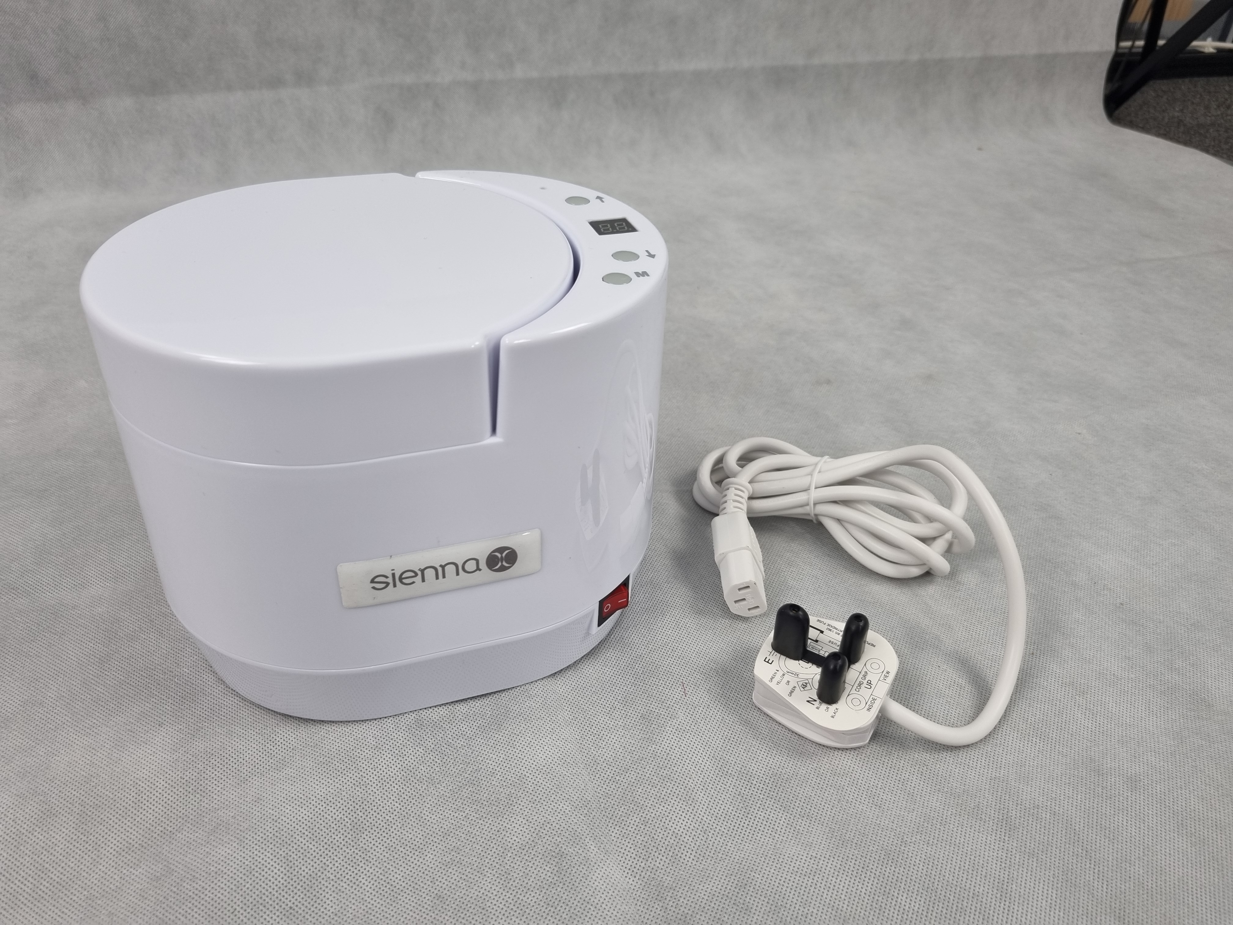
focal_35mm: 26
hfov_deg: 67.3
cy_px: 462
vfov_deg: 53.1
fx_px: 926
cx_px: 616
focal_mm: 5.4
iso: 80
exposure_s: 1/100
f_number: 1.8
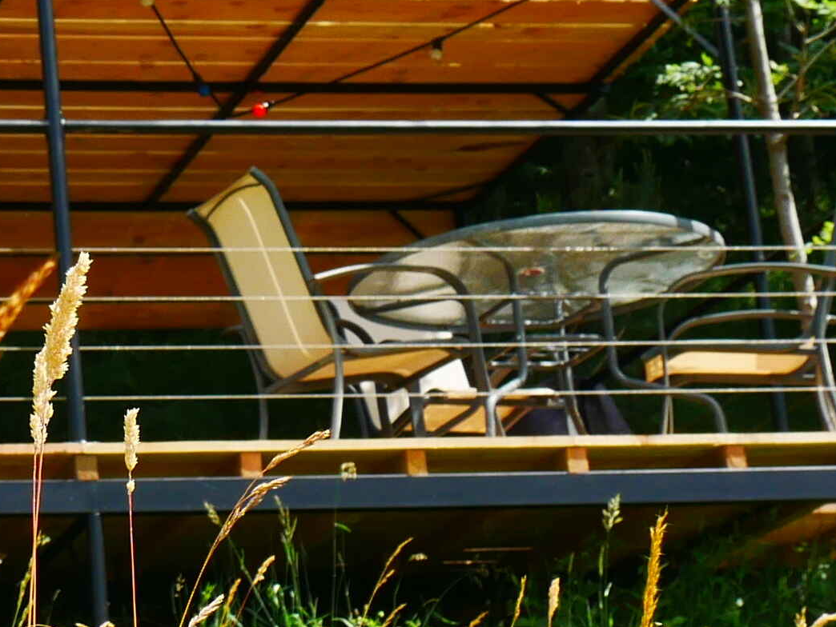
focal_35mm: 132
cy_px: 421
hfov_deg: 14.3
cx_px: -248
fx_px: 3189
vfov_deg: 11.2
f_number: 6.3
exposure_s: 1/320
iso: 200
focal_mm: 15
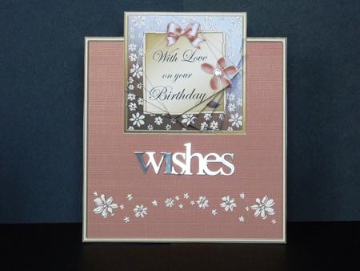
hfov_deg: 18.9
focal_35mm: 104
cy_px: 136
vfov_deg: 14.2
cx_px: 180
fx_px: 1082
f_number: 4.3
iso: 400
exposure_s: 1/50
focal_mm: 17
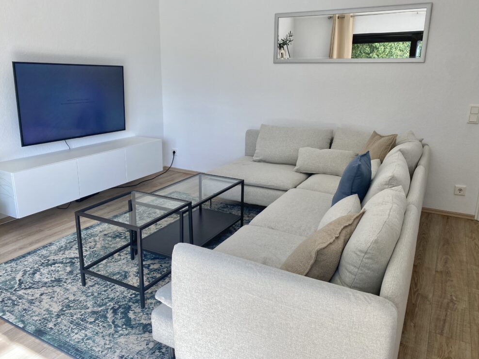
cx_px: 240
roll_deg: -0.4
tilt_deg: -16.2
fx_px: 374
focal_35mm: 27
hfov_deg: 65.3
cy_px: 179
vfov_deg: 51.4
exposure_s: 1/217
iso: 32
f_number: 1.8
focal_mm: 4.25
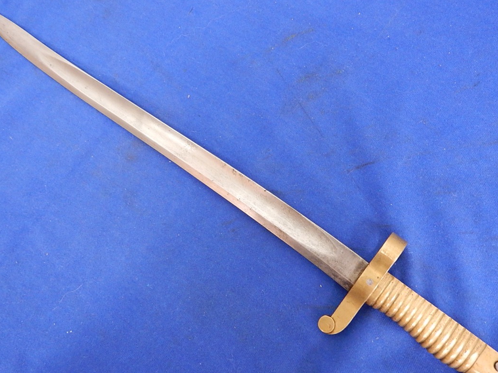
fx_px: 388
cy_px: 188
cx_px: 265
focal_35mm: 27
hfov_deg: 65.3
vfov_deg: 51.3
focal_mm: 4
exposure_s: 1/13
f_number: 3
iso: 400
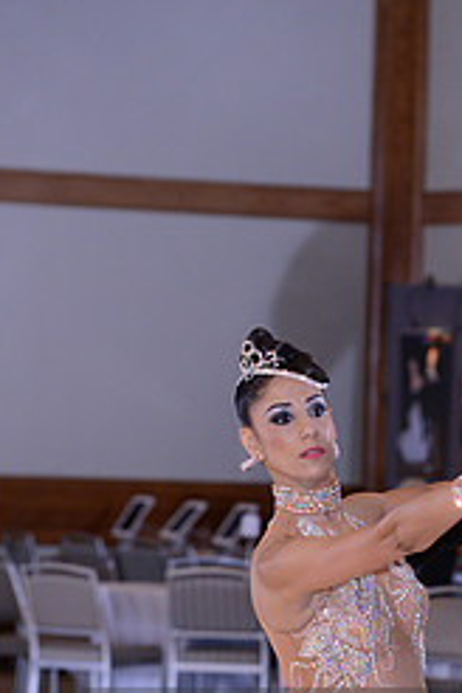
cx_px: 472
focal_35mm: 295
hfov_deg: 4.7
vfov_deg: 6.9
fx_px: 5678
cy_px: 783
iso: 1250
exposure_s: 1/250
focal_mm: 125
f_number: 5
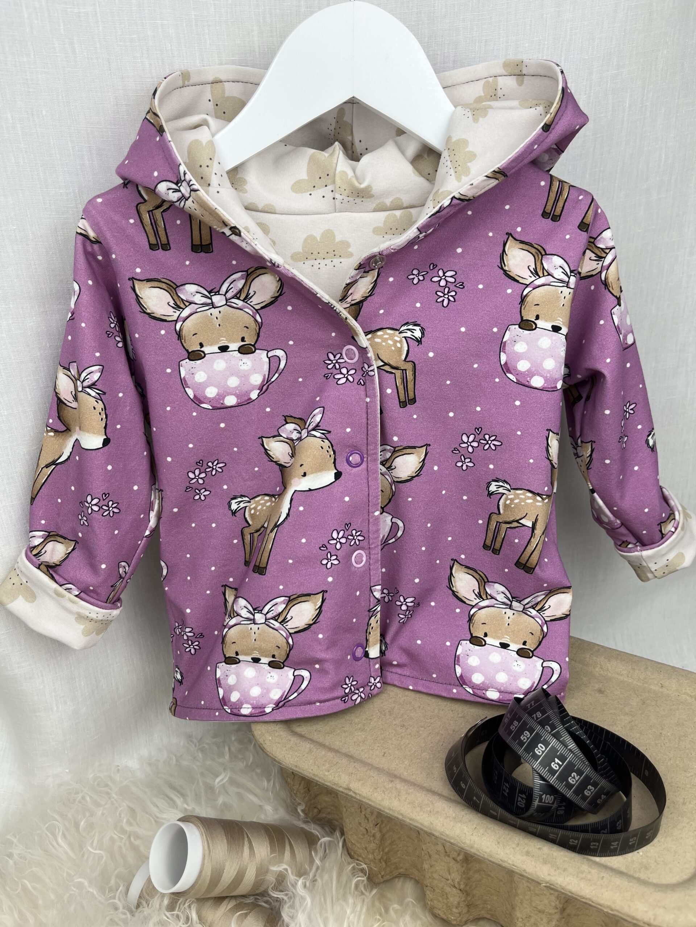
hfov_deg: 53.1
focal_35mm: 26
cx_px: 348
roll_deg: +2.2
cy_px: 464
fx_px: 697
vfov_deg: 67.3
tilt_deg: -23.1
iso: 40
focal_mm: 5.1
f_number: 1.6
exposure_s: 1/198
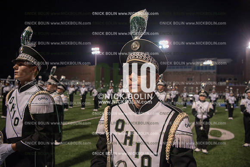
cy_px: 84
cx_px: 125
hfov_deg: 73.7
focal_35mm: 24
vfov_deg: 53.2
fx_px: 167
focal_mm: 24
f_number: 3.2
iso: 3200
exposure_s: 1/500
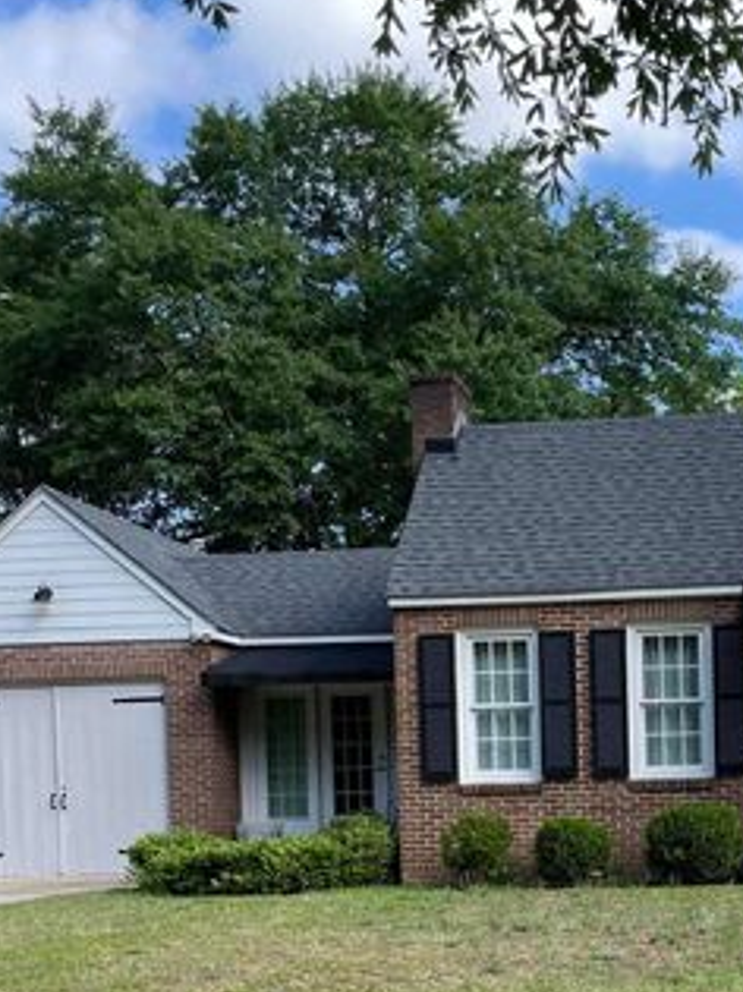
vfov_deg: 33.5
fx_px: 1575
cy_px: 852
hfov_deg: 25.7
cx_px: 671
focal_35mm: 55
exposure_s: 1/1033
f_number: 1.6
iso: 32
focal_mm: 4.2
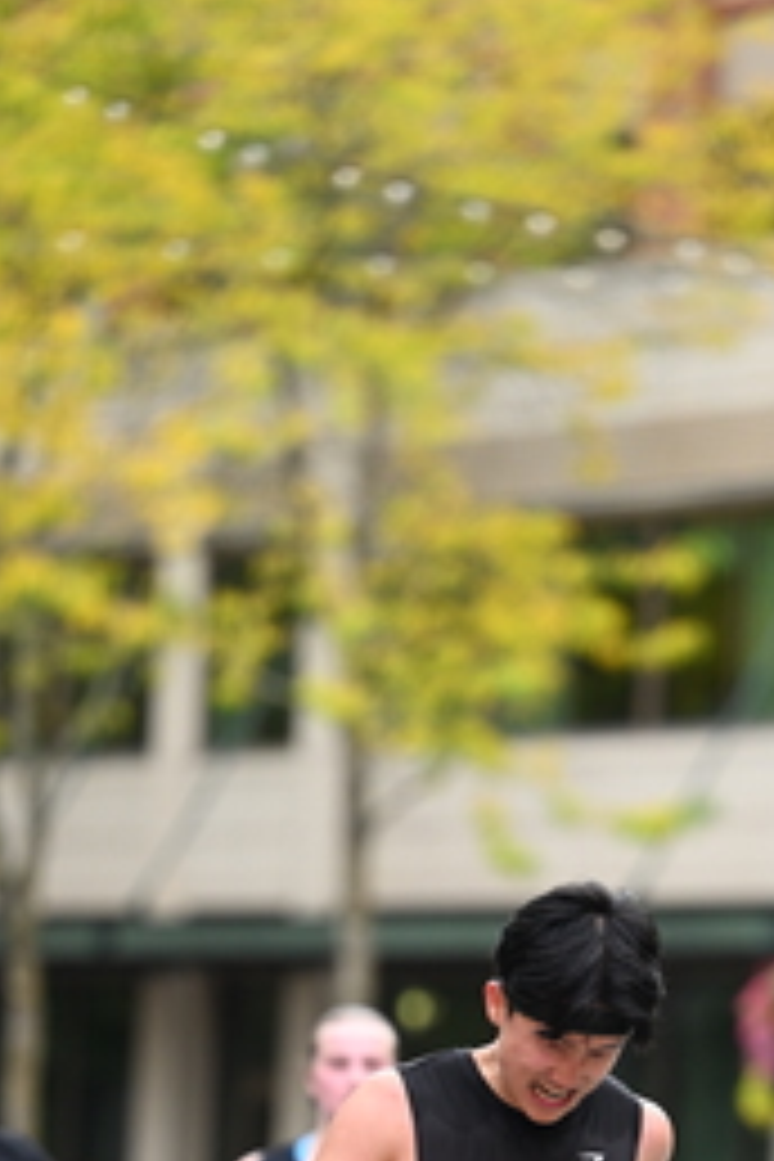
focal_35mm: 330
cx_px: 538
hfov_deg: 4.2
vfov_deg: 6.2
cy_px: 1228
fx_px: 10642
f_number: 2.8
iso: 640
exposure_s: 1/2000
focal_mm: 155
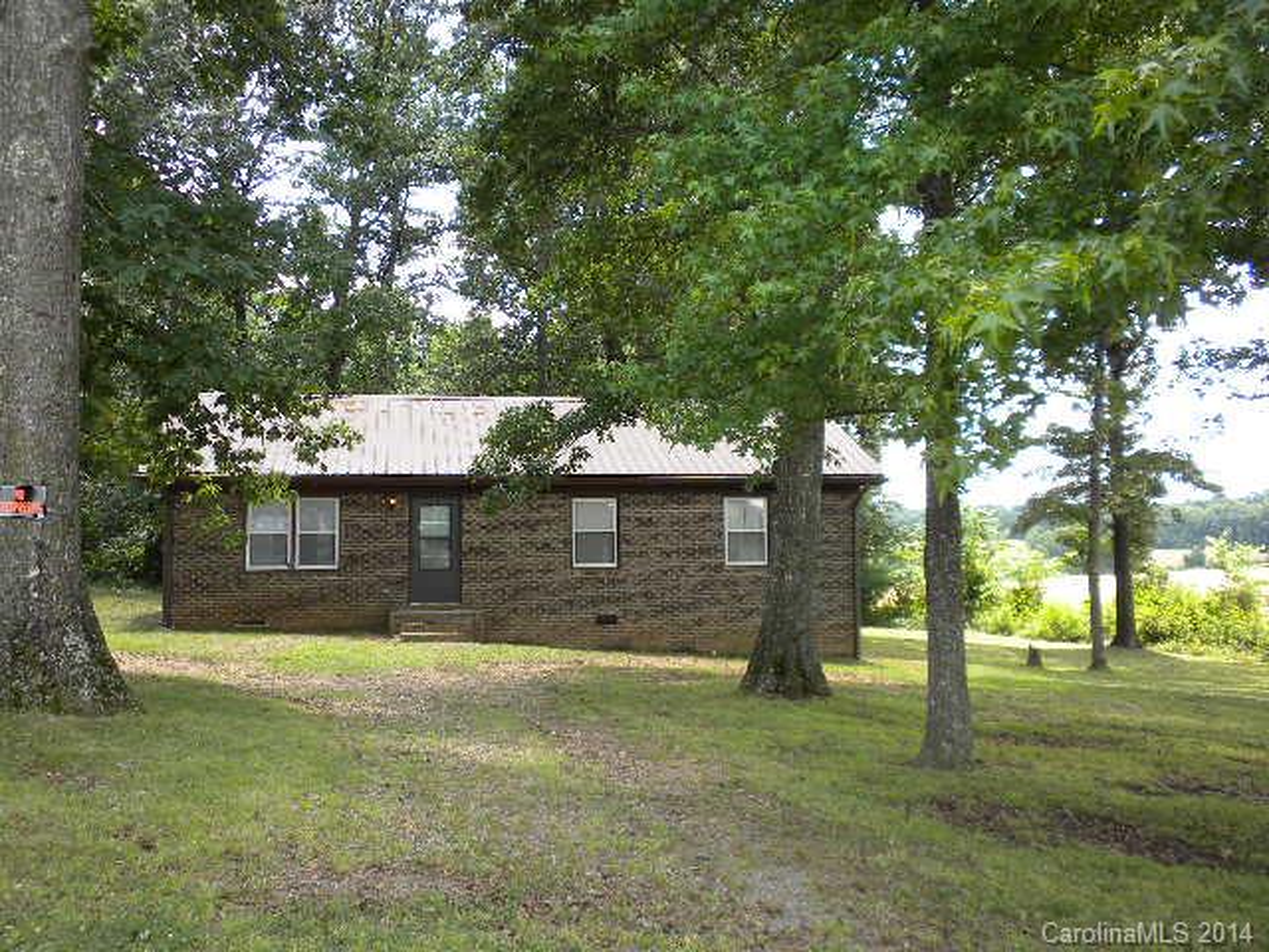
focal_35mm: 37
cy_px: 476
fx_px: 1356
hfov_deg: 50.1
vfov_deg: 38.7
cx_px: 634
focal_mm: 6.6
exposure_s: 1/118
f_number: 3.5
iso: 90
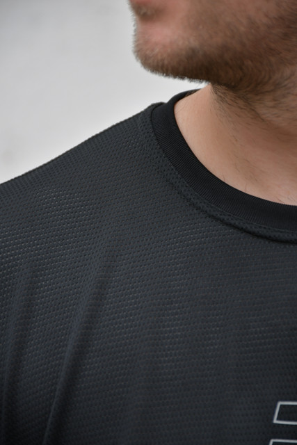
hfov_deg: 6.5
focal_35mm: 210
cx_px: 148
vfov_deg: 9.8
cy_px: 222
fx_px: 2597
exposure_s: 1/160
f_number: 5.6
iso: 200
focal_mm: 140
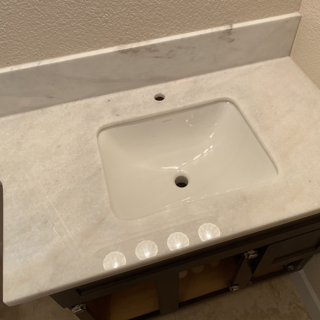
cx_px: 169
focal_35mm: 31
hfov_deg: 52.5
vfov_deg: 52.5
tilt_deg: -53.3
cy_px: 160
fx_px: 324
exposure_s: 1/60
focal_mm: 4.25
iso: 100
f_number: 1.8
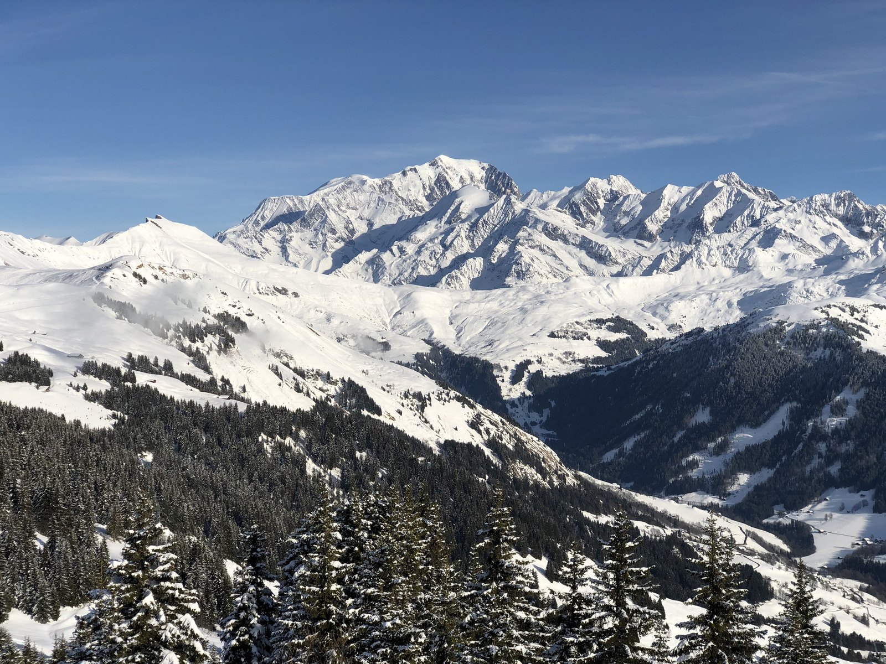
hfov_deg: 36.8
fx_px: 1331
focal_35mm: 52
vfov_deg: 28.0
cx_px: 443
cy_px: 332
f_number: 2.4
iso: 16
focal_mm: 6
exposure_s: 1/2857
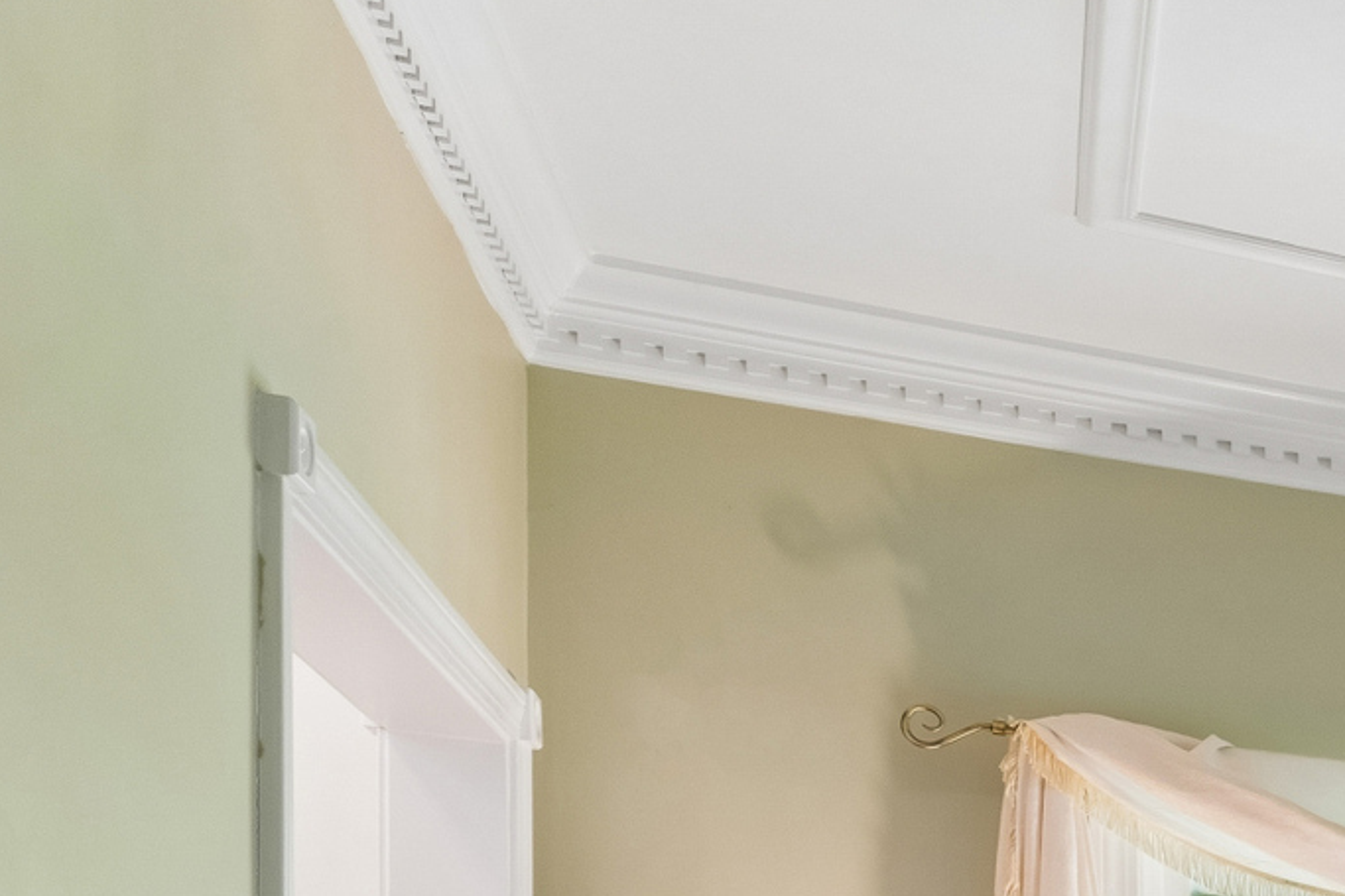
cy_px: 1436
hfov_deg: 18.1
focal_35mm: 63
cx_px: 2816
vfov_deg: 18.5
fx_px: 2353
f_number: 13
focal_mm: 14
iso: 400
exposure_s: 1/1.67
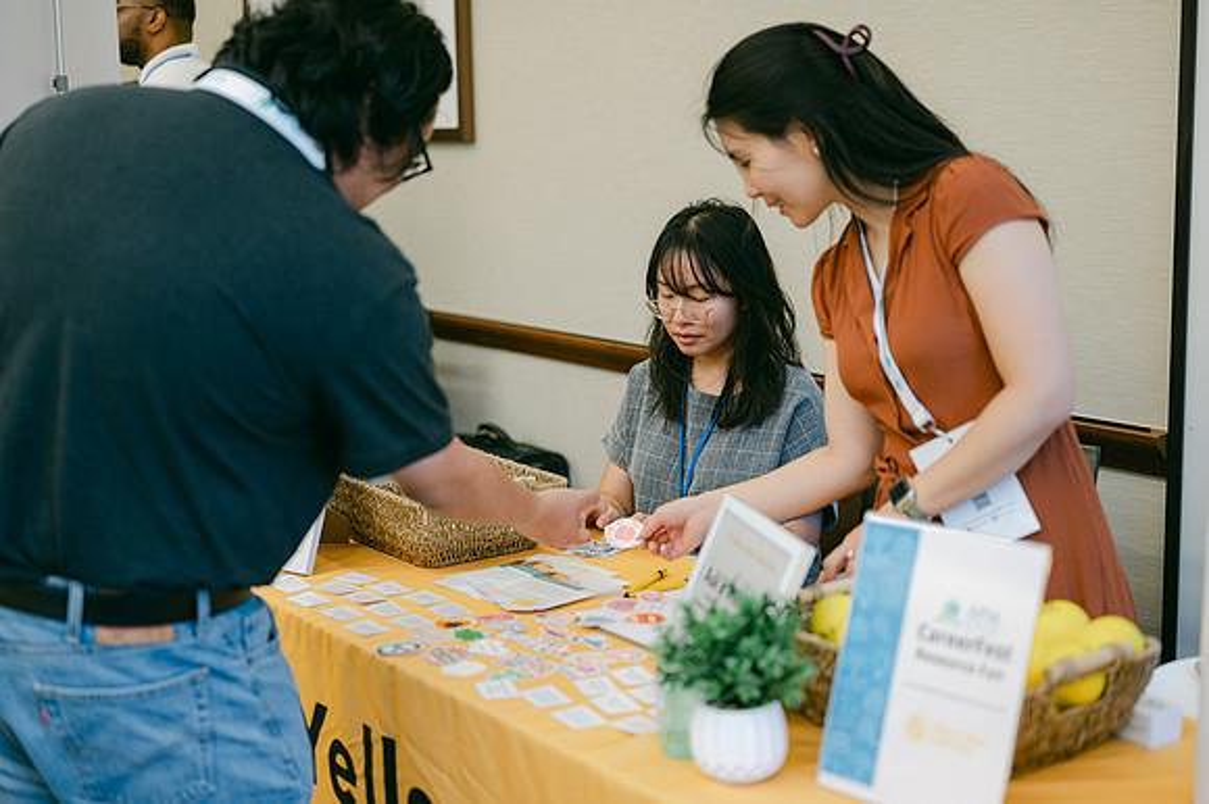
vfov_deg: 27.0
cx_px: 604
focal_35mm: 50
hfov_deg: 39.6
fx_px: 1678
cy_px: 402
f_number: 2
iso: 200
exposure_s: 1/125
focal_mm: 50
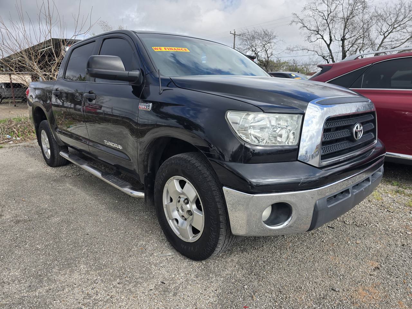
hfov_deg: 73.9
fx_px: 274
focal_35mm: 23
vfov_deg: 58.9
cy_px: 154
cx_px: 206
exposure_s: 1/598
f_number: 1.7
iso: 12
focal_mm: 6.3
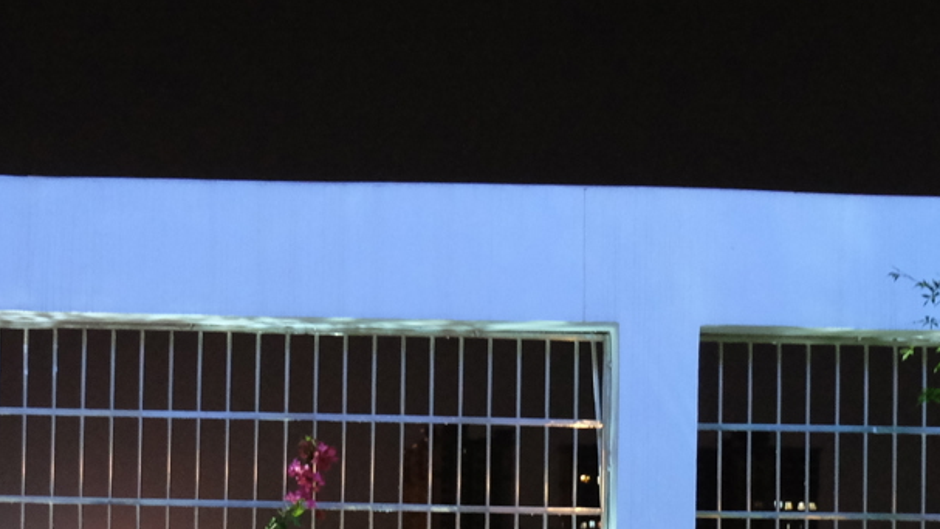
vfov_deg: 16.2
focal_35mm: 73
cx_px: 421
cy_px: 541
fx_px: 1820
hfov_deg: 28.9
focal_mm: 16
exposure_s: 1/15
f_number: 3.5
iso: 2500
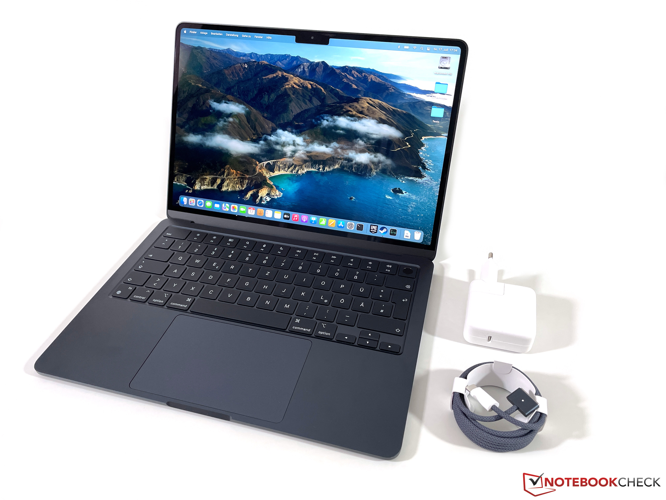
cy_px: 250
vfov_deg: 53.1
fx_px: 500
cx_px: 333
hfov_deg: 67.3
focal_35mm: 26
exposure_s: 1/100
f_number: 1.6
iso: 125
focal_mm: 4.2
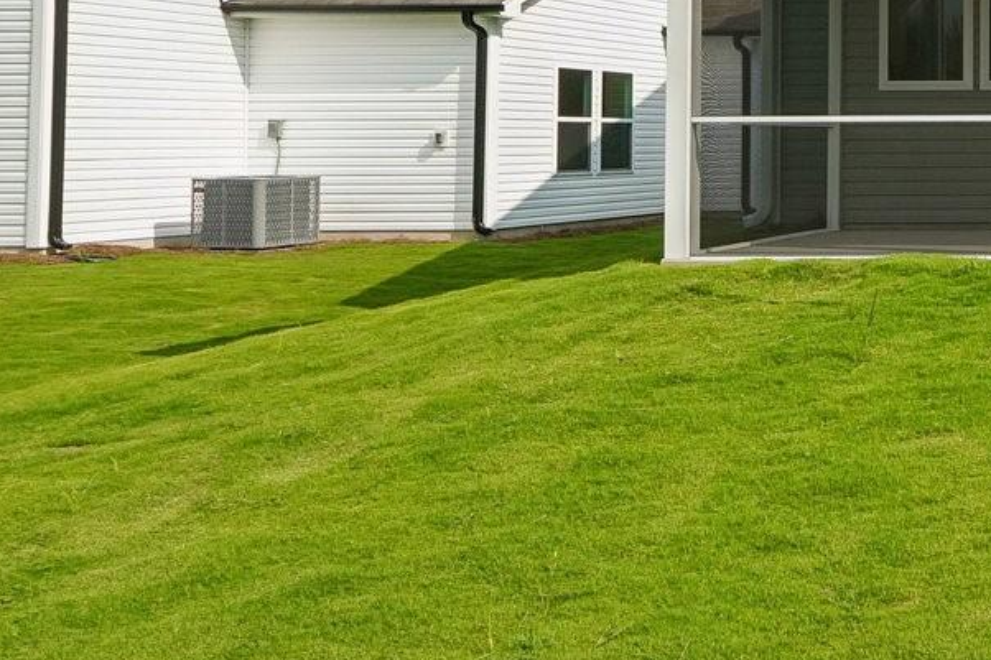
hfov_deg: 27.7
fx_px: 1403
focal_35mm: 51
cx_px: 1460
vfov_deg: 25.9
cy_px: 111
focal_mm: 10
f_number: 8
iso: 100
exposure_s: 1/125
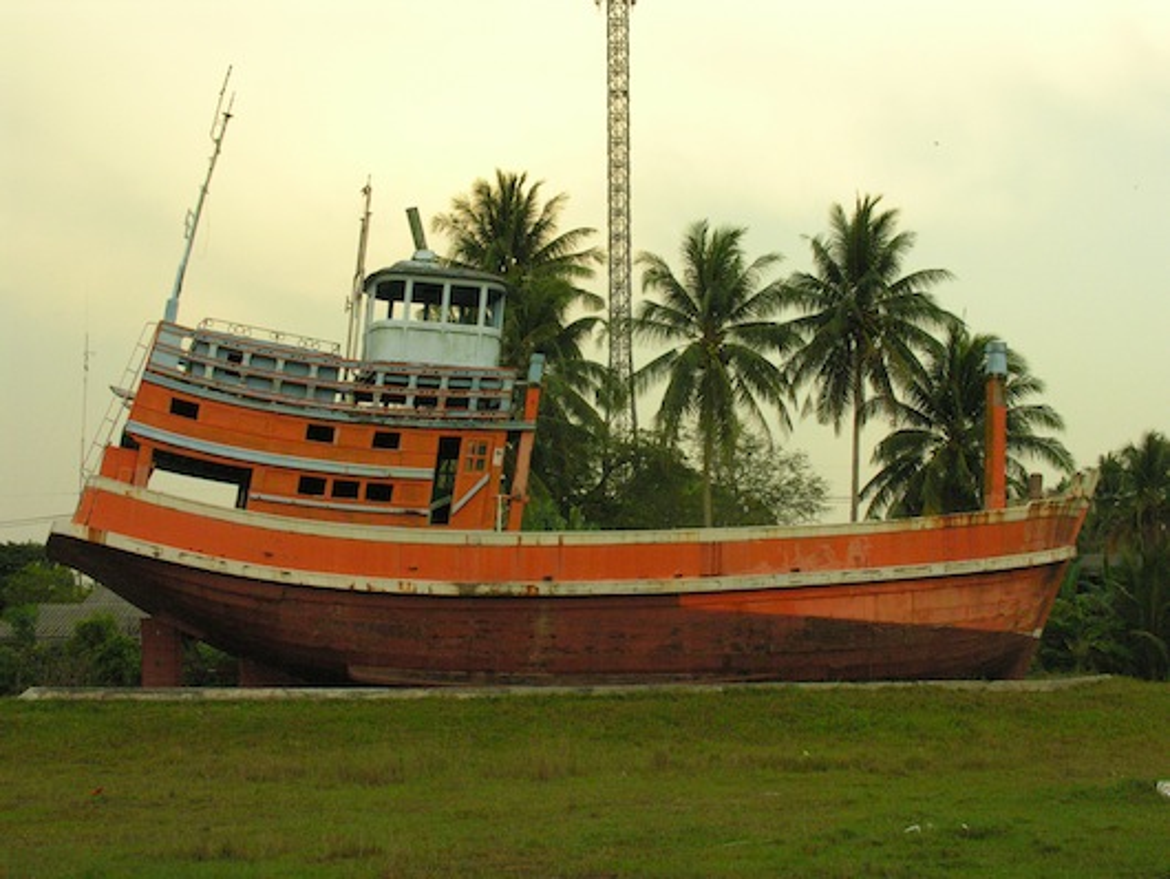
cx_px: 585
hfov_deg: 35.5
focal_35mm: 54
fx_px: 1826
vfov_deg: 27.1
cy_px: 440
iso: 400
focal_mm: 13.8
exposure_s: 1/125
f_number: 7.8
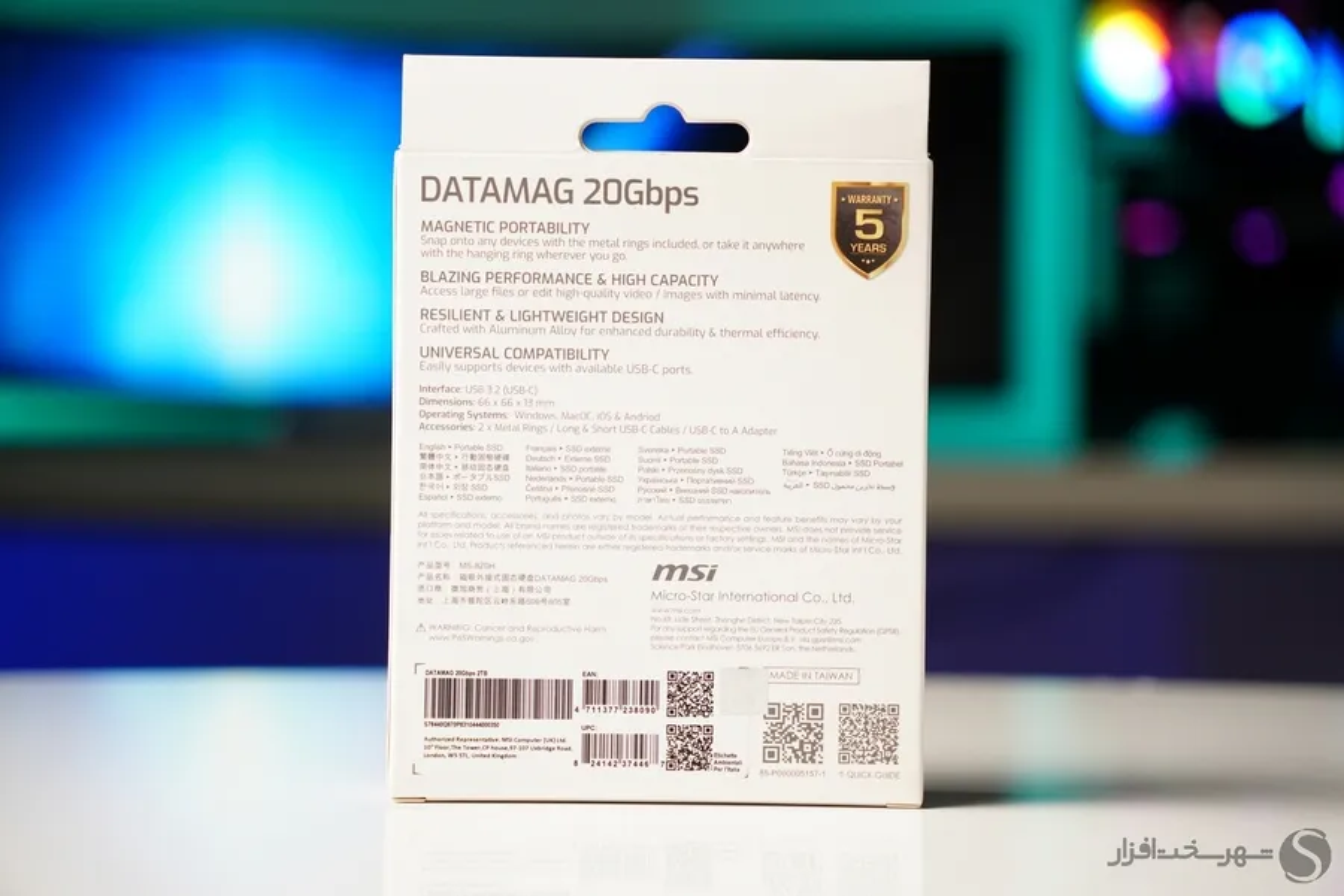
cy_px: 448
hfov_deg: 27.0
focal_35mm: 75
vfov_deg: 18.2
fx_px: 2800
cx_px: 672
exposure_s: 1/100
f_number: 2.8
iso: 500
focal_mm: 50
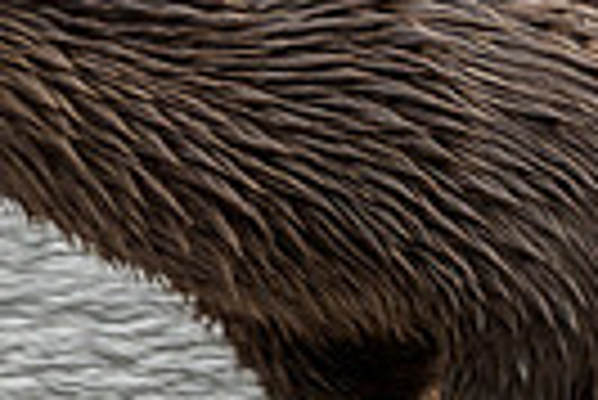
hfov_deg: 0.8
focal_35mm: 2728
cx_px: 261
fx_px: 45364
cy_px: 408
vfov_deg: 0.5
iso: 200
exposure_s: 1/250
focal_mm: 300
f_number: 7.1
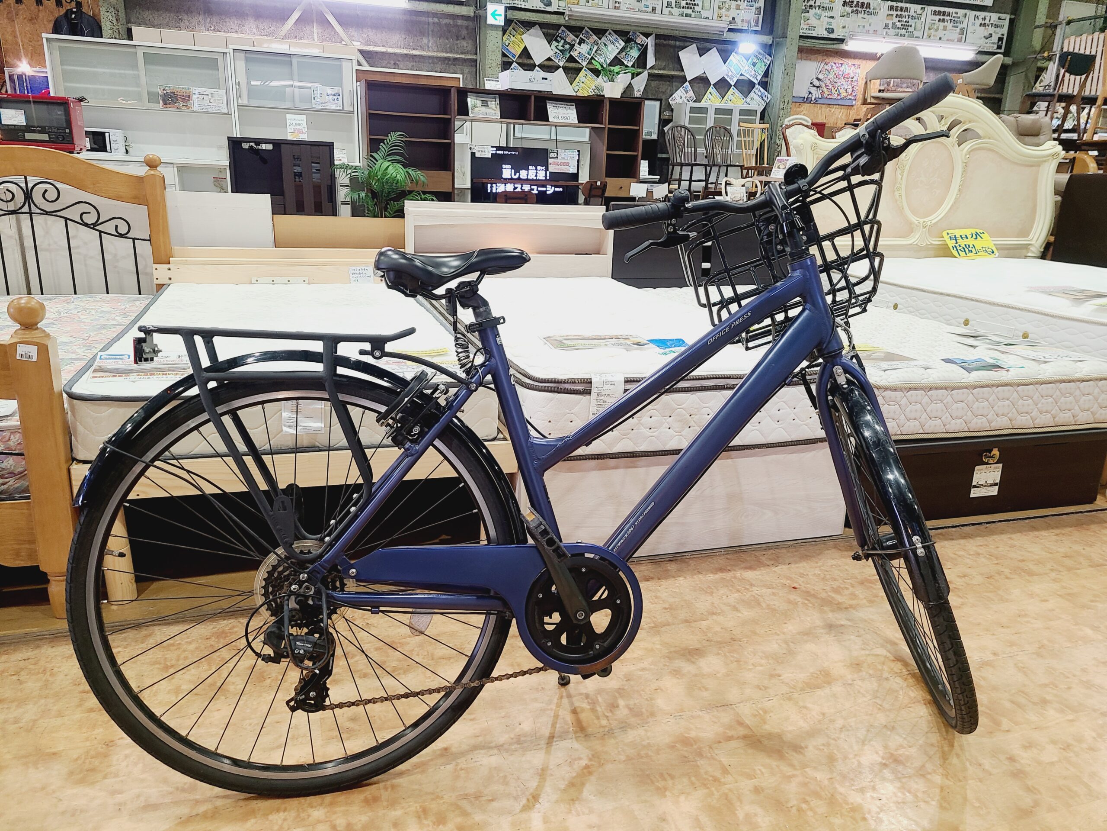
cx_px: 554
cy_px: 416
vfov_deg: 53.1
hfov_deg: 67.3
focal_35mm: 26
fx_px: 831
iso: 100
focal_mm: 5.4
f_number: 1.8
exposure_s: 1/50
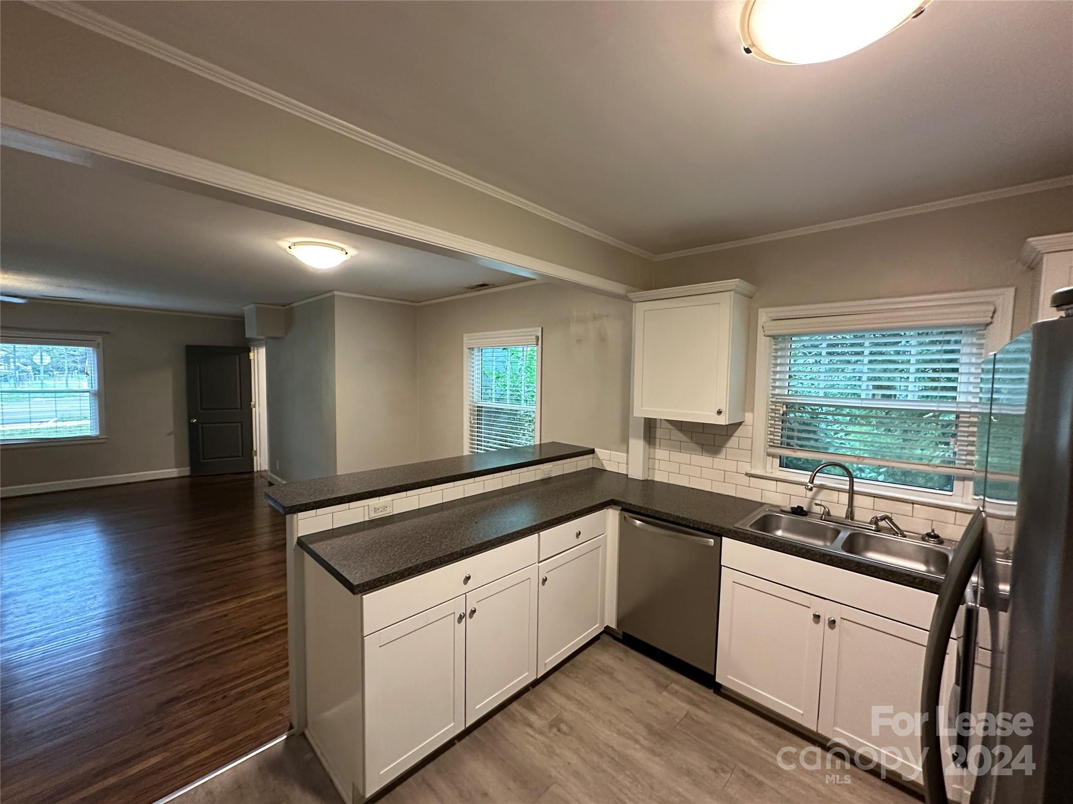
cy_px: 402
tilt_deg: -2.7
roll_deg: -0.7
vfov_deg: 85.7
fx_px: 434
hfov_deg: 102.1
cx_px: 536
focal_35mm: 14
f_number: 2.2
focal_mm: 2.22
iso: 500
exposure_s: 1/60
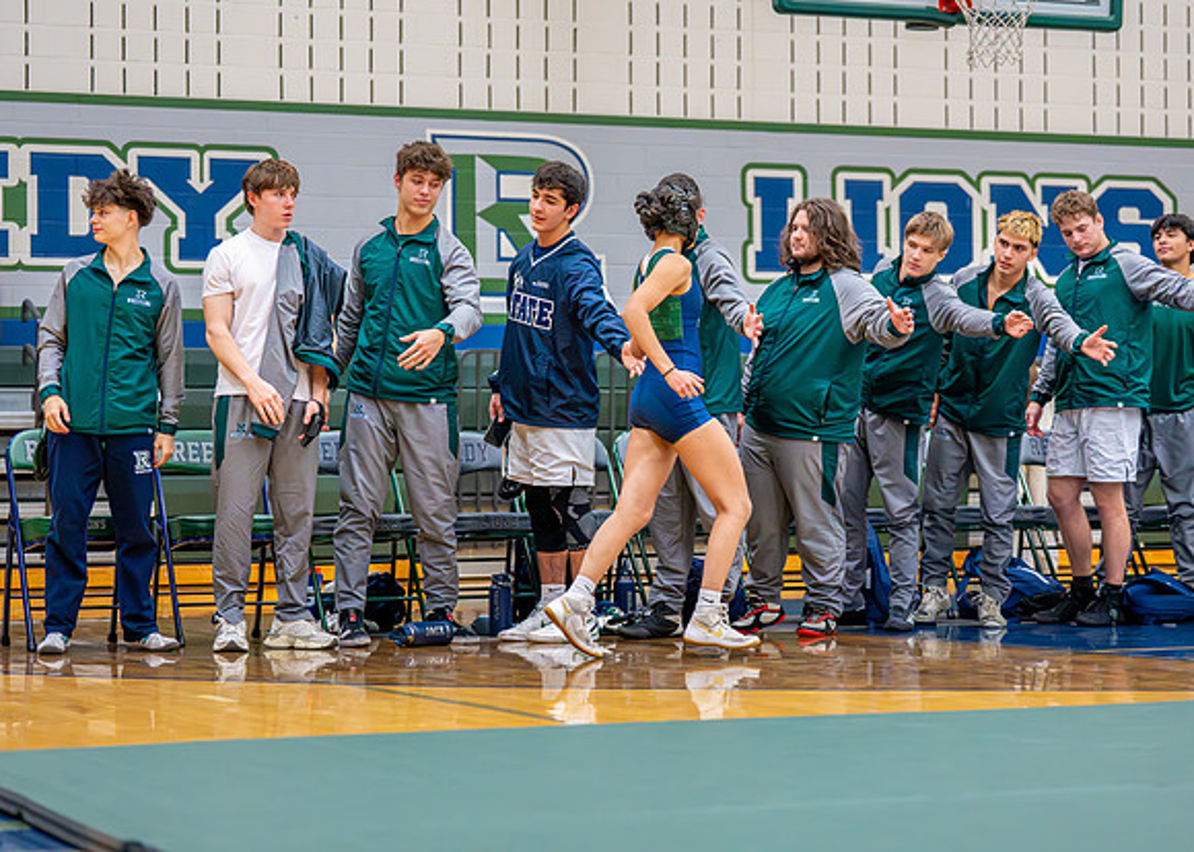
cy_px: 382
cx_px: 622
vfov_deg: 16.9
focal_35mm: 85
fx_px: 2874
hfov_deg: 23.5
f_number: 2.8
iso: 6400
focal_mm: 70
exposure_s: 1/1000
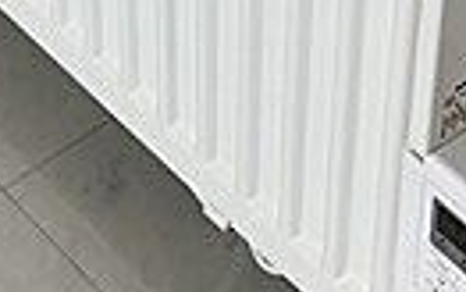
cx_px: 60
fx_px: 1842
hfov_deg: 14.3
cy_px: -267
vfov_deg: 8.6
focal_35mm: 145
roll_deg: +3.6
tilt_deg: -39.4
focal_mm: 3.99
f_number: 1.8
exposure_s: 1/122
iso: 20
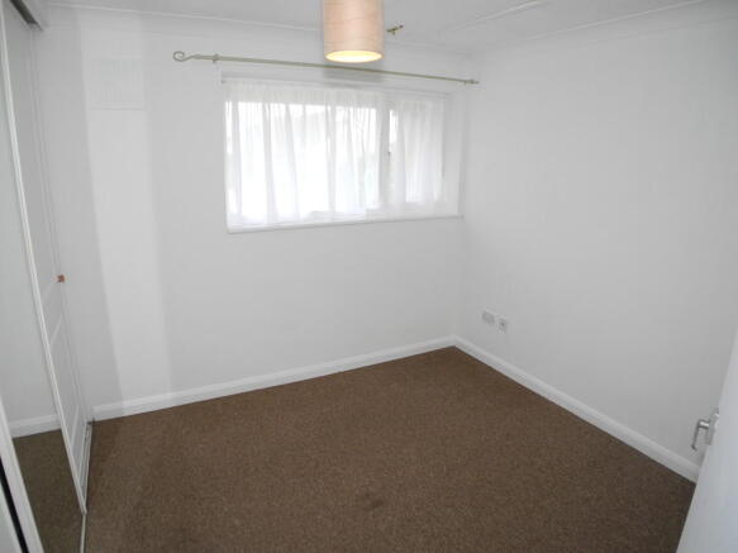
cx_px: 369
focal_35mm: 28
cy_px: 276
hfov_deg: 63.5
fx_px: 597
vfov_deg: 49.7
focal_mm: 6
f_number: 2.8
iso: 100
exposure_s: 1/144
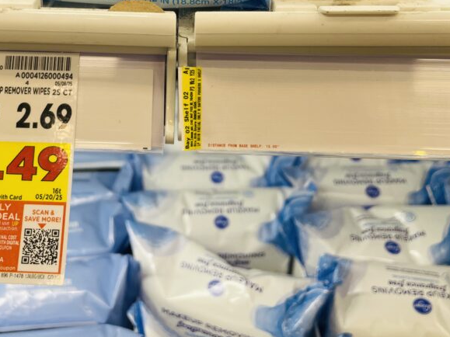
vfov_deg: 29.3
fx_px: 598
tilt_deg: -19.8
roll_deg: -0.3
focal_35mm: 46
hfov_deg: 40.8
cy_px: -5
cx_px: 159
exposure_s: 1/120
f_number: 1.6
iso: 50
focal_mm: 4.2
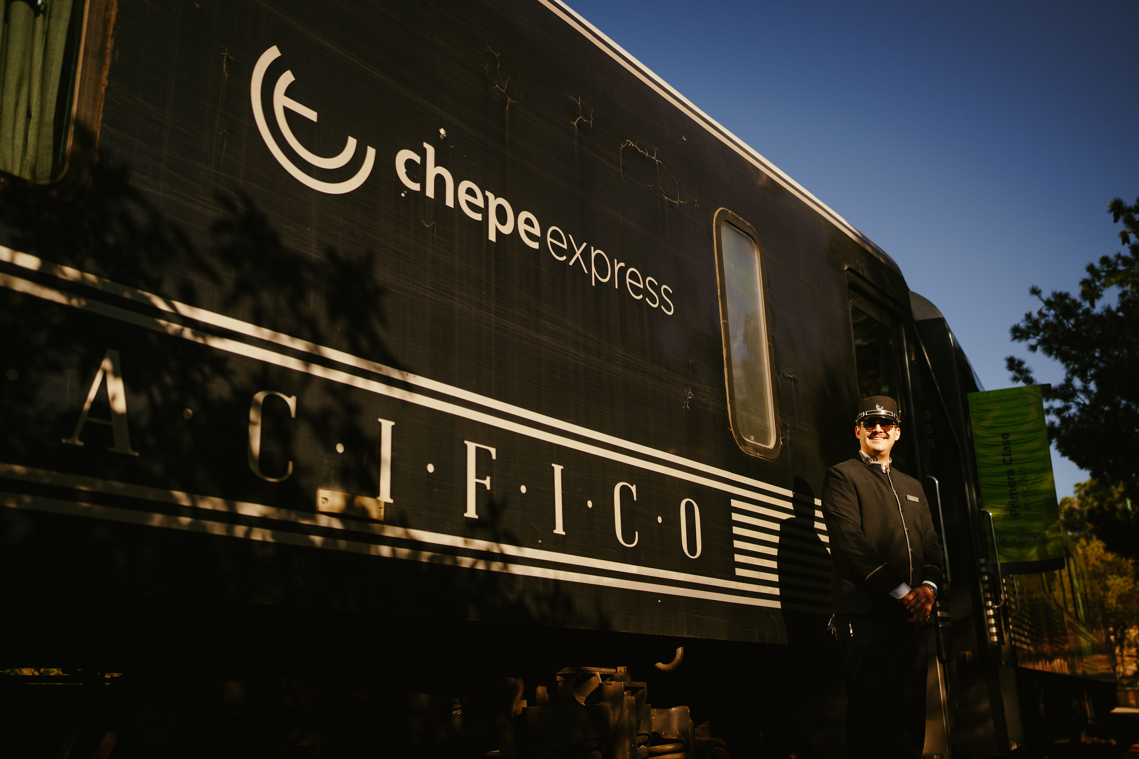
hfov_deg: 54.4
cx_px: 570
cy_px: 380
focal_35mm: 35
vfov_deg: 37.9
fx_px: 1107
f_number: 1.4
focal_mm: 35
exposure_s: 1/5000
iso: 100
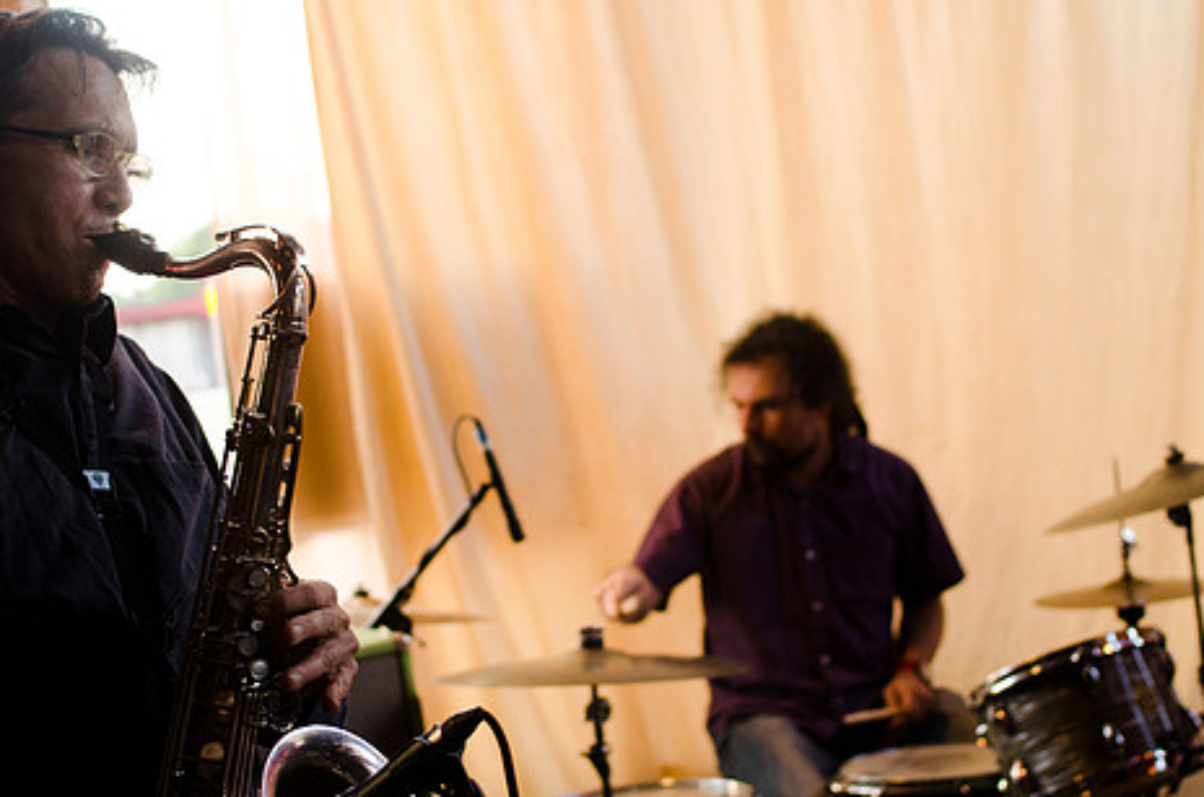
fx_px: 2190
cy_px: 447
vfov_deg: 20.6
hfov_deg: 30.7
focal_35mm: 66
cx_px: 522
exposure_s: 1/80
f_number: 2.8
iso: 640
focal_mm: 35
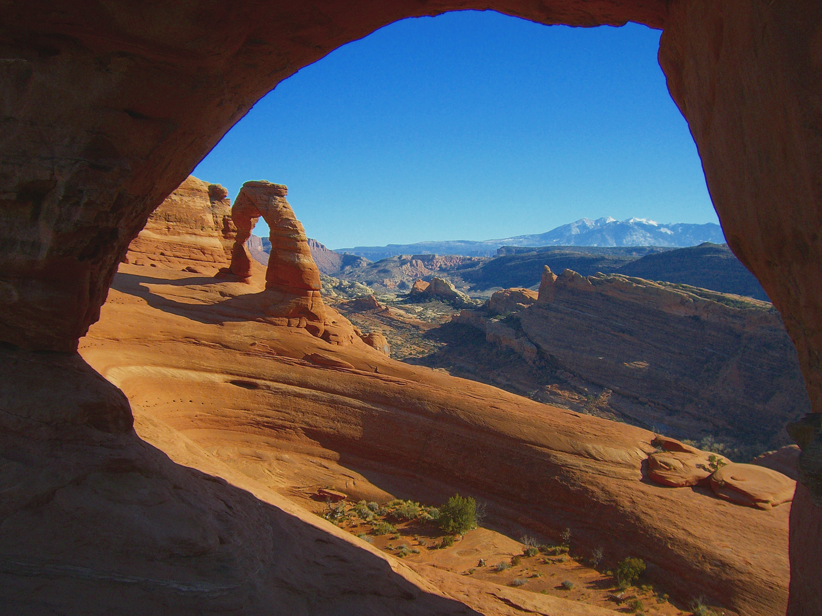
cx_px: 411
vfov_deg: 37.7
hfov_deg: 49.0
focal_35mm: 38
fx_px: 902
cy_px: 308
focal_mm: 6.2
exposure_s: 1/500
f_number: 4.3
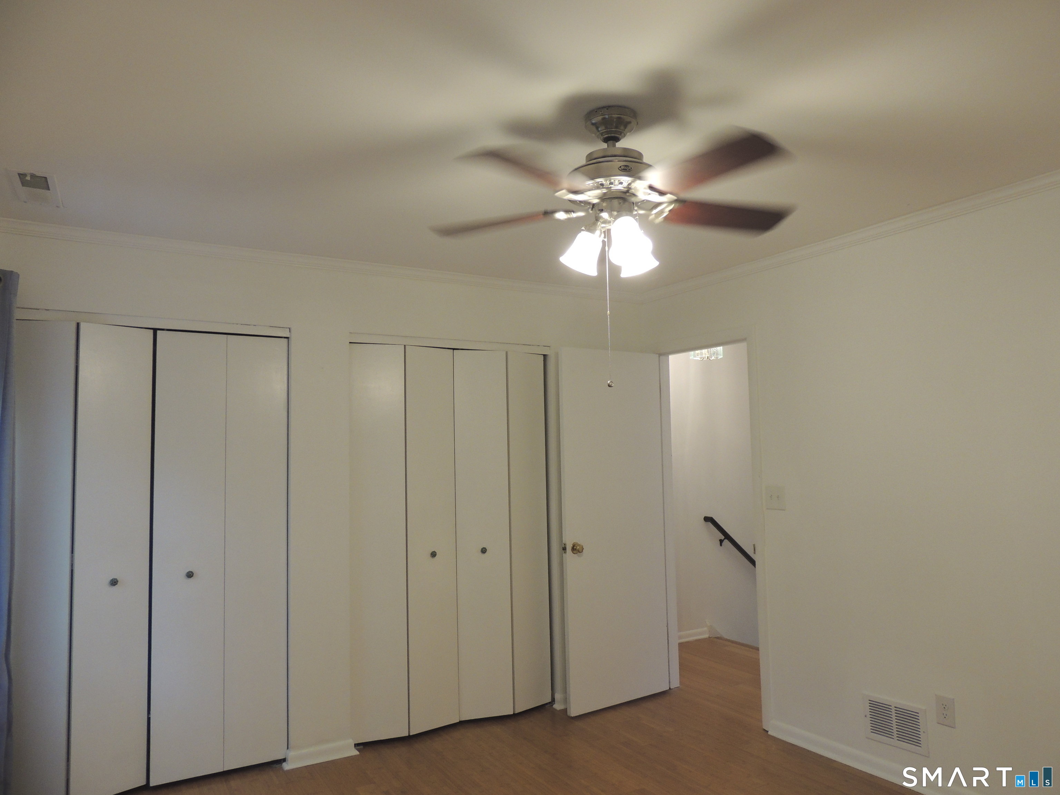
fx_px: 735
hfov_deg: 71.6
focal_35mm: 24
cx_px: 530
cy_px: 398
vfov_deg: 56.8
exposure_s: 1/30
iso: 180
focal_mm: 4.3
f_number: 3
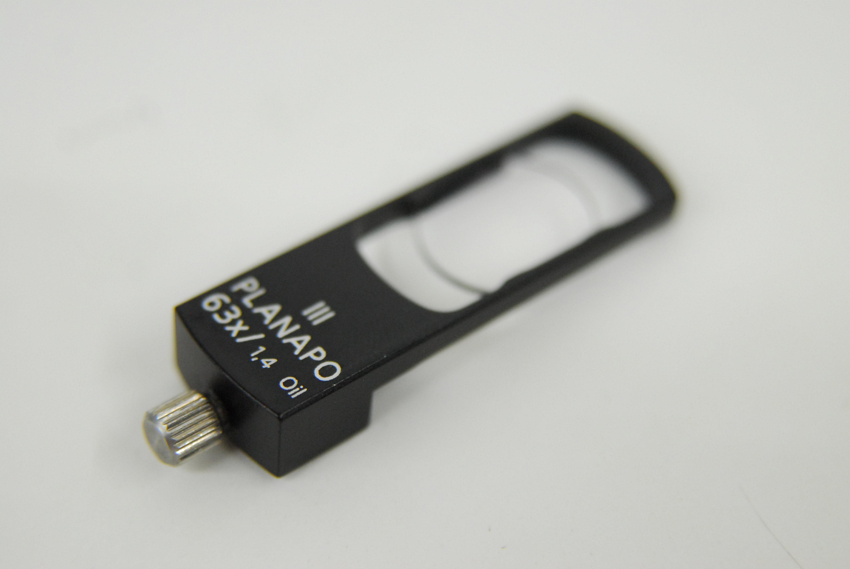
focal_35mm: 105
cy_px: 284
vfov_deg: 13.1
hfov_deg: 19.4
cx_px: 425
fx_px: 2482
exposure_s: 1/100
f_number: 4
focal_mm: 70
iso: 1000
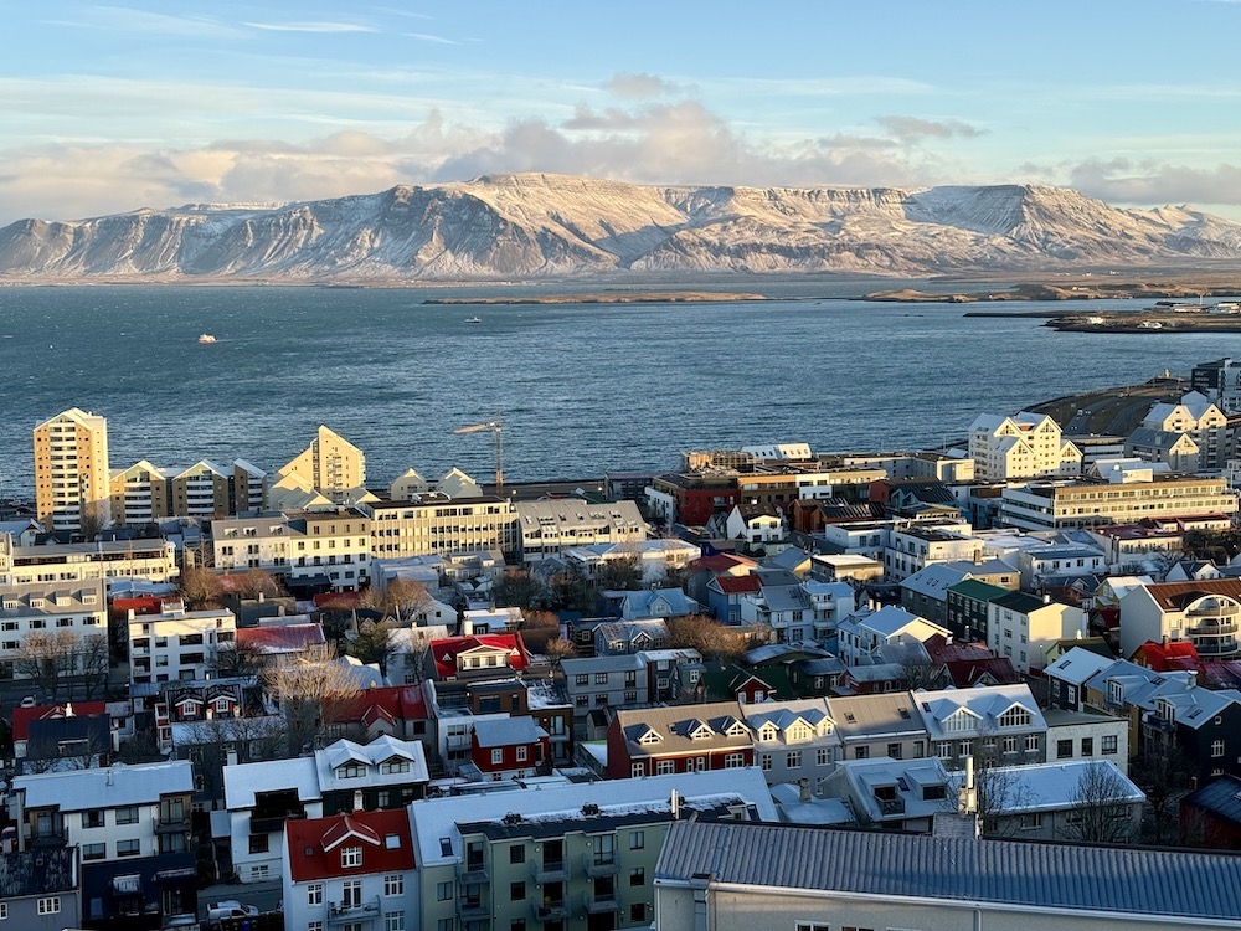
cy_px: 466
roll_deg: +0.7
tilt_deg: -6.9
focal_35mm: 48
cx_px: 620
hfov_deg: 39.7
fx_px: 1721
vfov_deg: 30.3
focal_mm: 6.76
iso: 64
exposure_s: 1/1116
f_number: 1.78
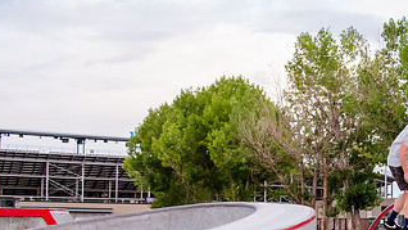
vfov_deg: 17.1
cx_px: 386
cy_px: 195
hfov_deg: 28.7
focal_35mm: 70
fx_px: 757
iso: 2500
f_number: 4
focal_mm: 31
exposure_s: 1/640
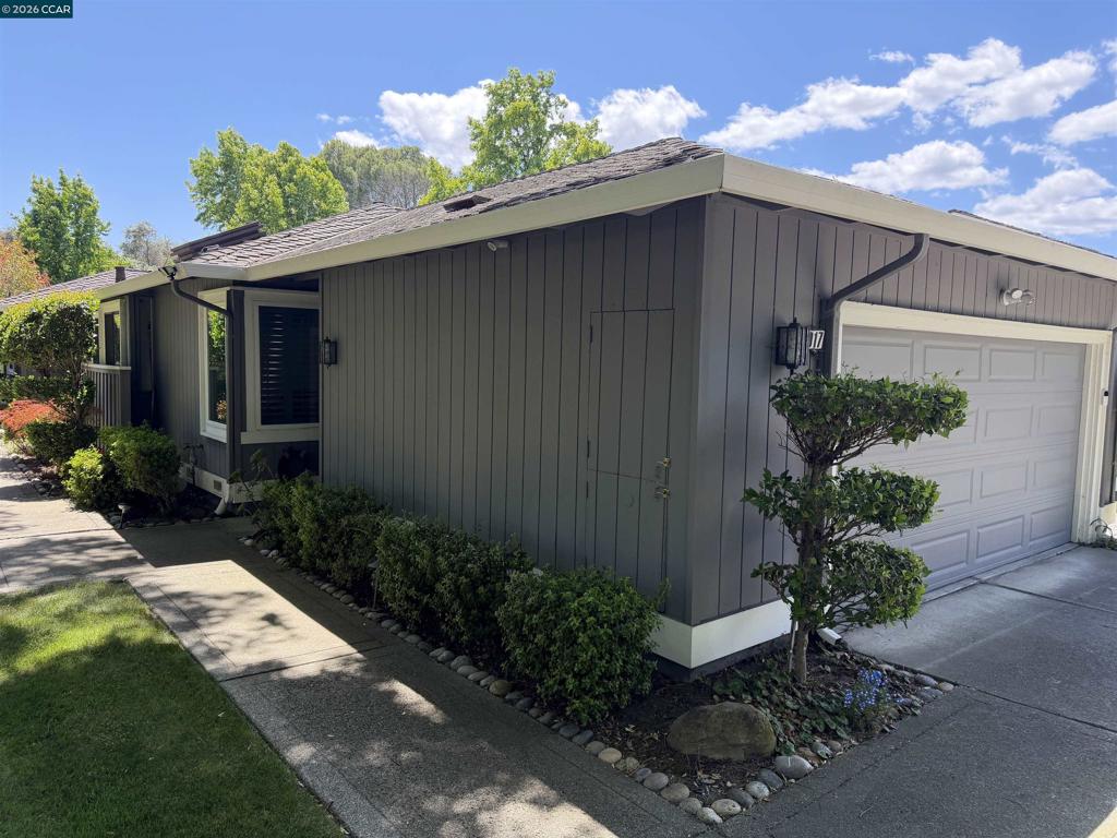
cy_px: 419
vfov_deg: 56.8
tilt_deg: -5.0
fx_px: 774
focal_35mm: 24
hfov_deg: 71.6
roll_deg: -0.6
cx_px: 558
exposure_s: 1/909
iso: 100
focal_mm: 6.76
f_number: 1.78
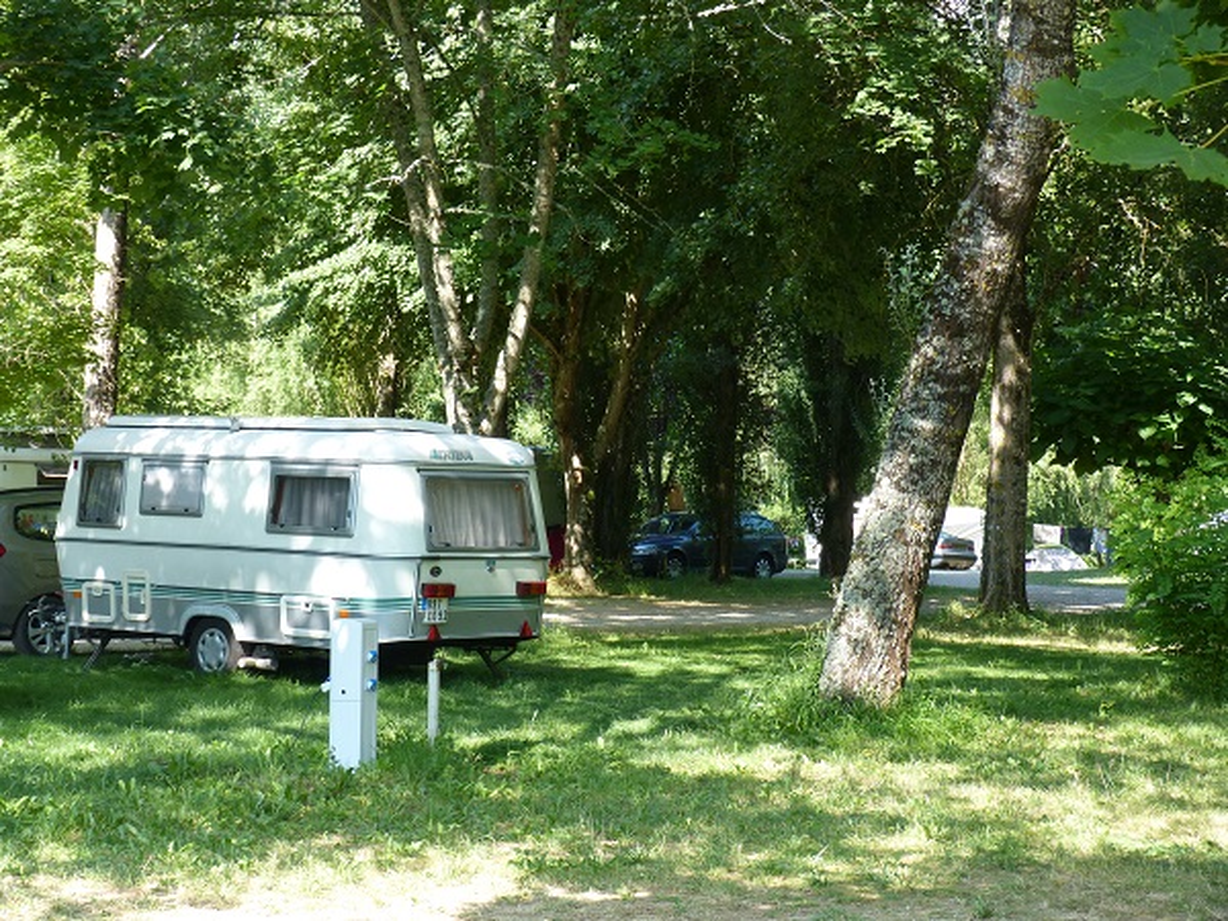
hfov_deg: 25.0
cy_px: 460
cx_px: 614
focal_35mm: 78
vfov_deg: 18.9
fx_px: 2767
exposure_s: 1/125
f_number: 3.5
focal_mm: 14.1
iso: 100
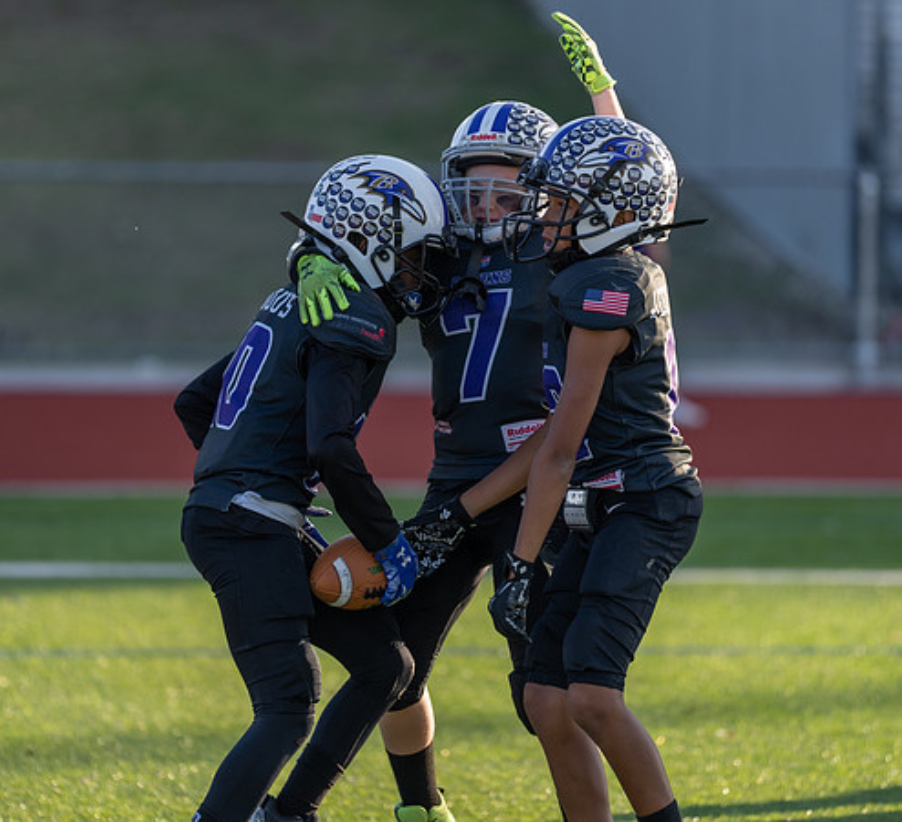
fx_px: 6953
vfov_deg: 6.8
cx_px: 442
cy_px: 410
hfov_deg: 7.4
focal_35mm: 247
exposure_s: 1/1000
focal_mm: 200
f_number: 2.8
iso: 100
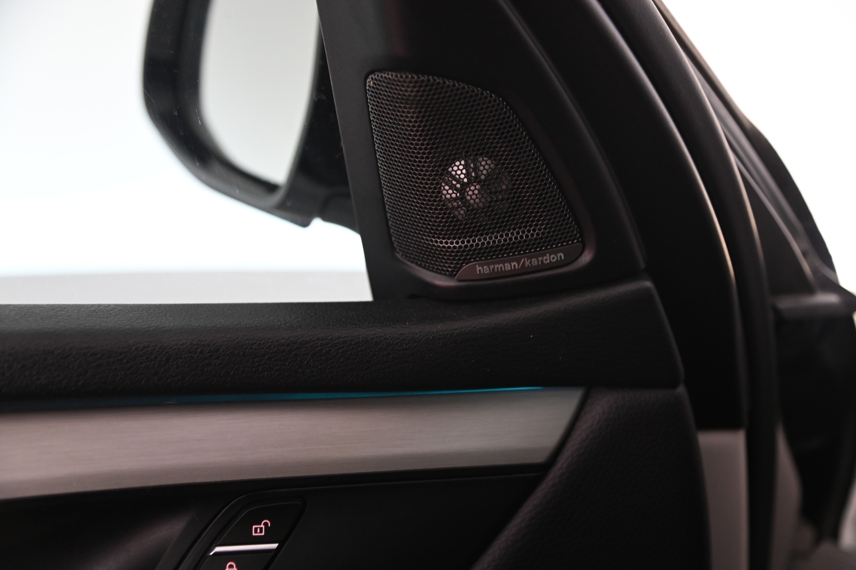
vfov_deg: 24.6
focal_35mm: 55
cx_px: 428
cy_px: 285
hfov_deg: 36.3
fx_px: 1307
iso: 2000
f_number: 4
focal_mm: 55
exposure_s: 1/25
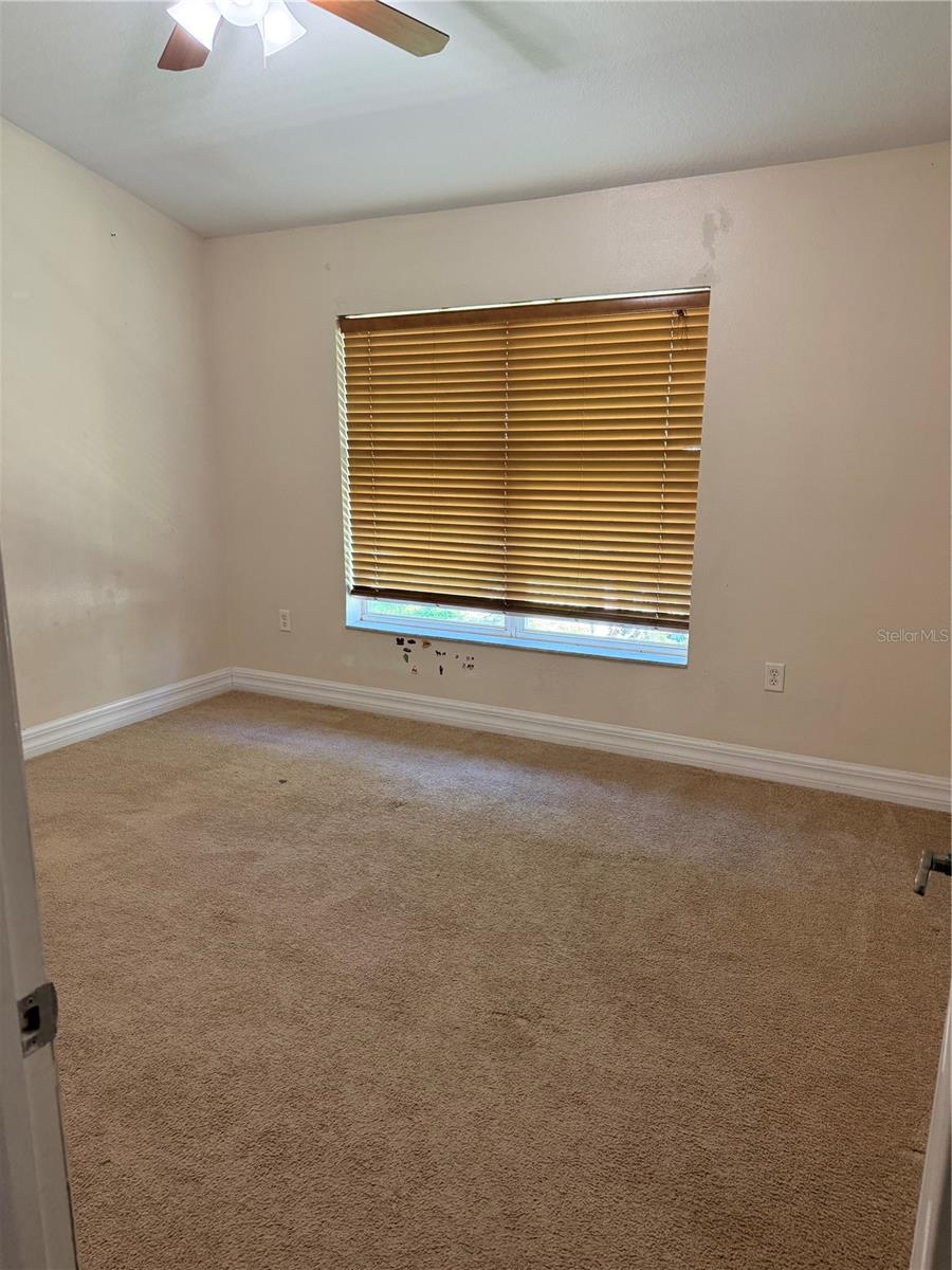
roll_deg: +0.6
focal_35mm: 24
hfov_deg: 56.8
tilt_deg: -12.5
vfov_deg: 71.6
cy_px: 635
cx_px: 476
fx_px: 880
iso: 400
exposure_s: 1/60
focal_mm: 6.76
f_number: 1.78
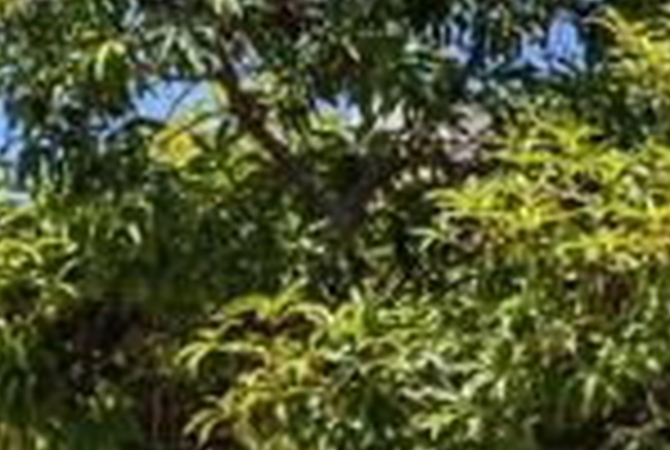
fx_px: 2797
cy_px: 306
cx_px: 1367
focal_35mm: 150
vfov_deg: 9.2
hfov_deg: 12.1
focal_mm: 35
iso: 500
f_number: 8
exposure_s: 1/500
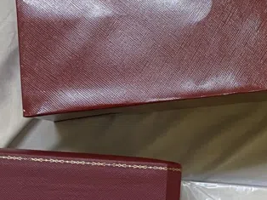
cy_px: 48
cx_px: 214
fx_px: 408
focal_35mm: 53
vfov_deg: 27.1
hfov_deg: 35.0
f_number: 1.8
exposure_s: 1/50
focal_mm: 4.25
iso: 250
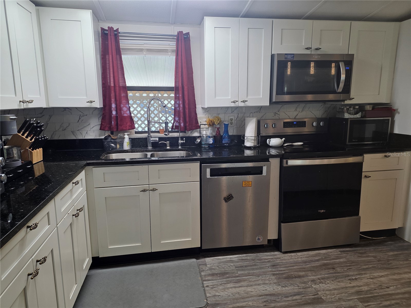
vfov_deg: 58.9
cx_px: 206
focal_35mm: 23
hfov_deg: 73.9
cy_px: 154
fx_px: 273
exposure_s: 1/120
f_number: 1.7
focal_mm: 6.25
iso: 160
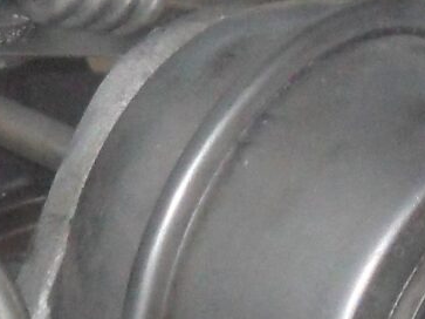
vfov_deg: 5.7
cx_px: -105
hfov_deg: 7.9
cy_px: 835
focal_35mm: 247
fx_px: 3032
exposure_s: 1/45
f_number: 3
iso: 200
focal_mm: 6.3
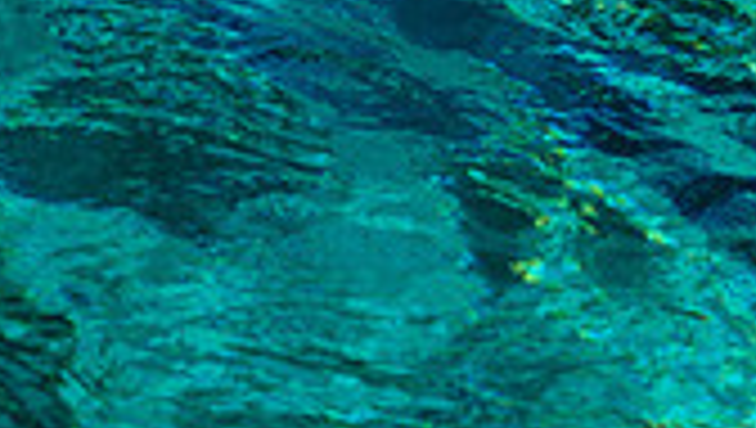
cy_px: -536
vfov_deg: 6.0
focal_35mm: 196
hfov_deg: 10.9
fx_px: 3934
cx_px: 99
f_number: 5.6
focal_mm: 70
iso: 100
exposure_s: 1/250
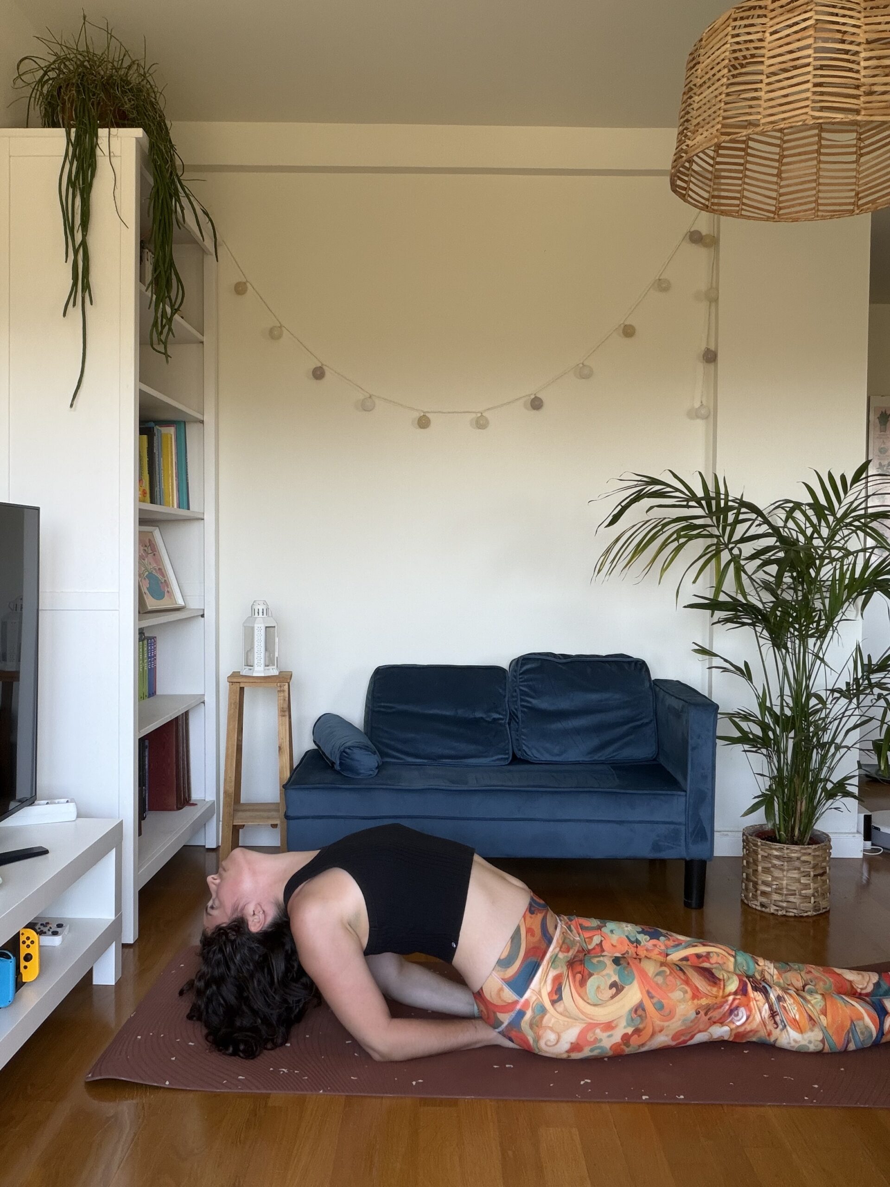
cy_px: 594
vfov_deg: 60.0
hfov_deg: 46.8
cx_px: 445
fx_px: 1028
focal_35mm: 30
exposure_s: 1/78
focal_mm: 2.71
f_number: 1.9
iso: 80
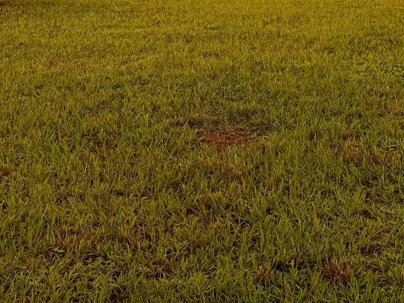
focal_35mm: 63
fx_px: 735
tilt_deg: +0.1
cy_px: -93
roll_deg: +1.3
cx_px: 247
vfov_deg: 21.1
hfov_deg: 30.6
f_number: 1.78
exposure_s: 1/144
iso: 100
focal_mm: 6.76
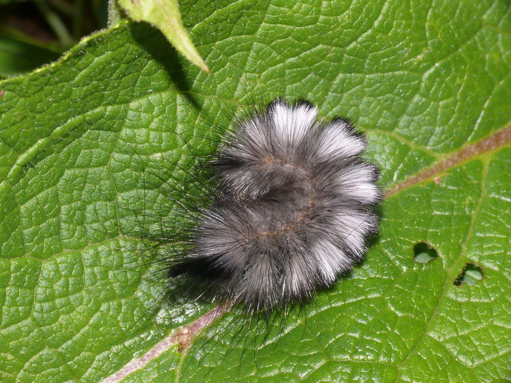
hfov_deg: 14.4
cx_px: 256
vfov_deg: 10.8
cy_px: 192
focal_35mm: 137
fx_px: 2023
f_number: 9
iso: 100
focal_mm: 29
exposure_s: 1/640
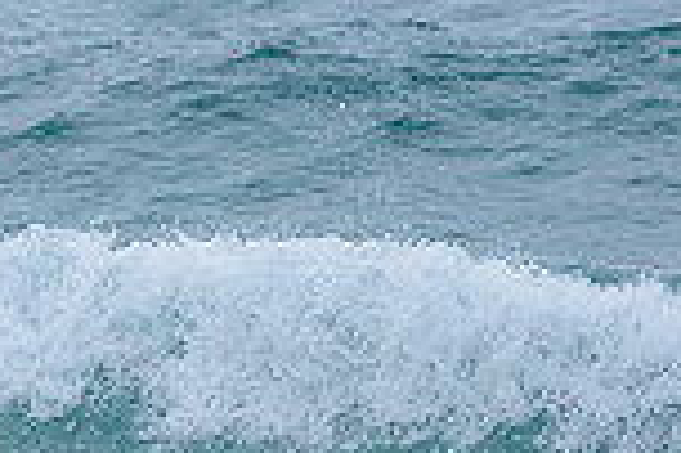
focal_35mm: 2339
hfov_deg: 0.9
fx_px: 44198
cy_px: 208
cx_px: -476
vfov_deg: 0.6
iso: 1800
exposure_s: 1/2000
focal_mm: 500
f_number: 5.6
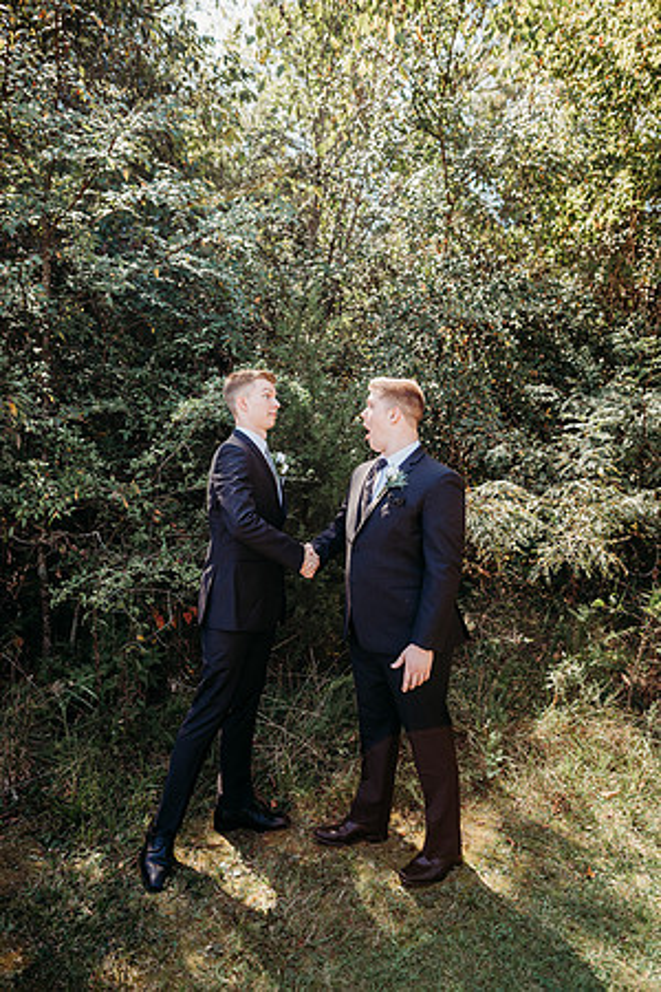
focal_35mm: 24
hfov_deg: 53.1
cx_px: 330
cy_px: 496
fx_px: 661
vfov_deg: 73.7
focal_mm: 24
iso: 125
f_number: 2.8
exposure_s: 1/400
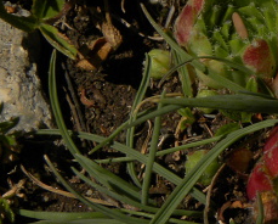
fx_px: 1459
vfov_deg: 8.8
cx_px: 429
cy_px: 107
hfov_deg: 10.5
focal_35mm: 177
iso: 64
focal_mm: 9.2
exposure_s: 1/640
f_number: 7.1
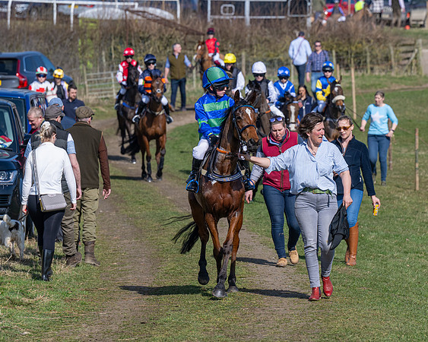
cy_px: 160
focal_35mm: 289
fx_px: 3654
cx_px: 239
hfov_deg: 6.7
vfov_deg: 5.4
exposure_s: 1/2000
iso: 200
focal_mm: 150
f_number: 5
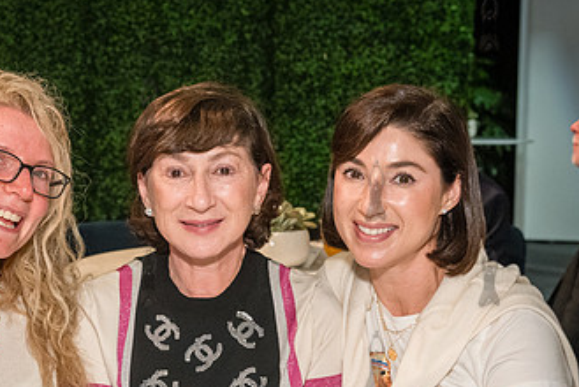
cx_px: 142
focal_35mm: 79
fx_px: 1272
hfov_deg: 25.3
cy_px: 241
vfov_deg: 17.3
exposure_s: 1/400
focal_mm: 36
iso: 4000
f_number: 5.6
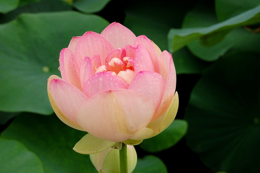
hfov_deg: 24.6
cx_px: 130
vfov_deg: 16.5
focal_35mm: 82
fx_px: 595
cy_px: 86
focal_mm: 55
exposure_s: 1/320
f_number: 9
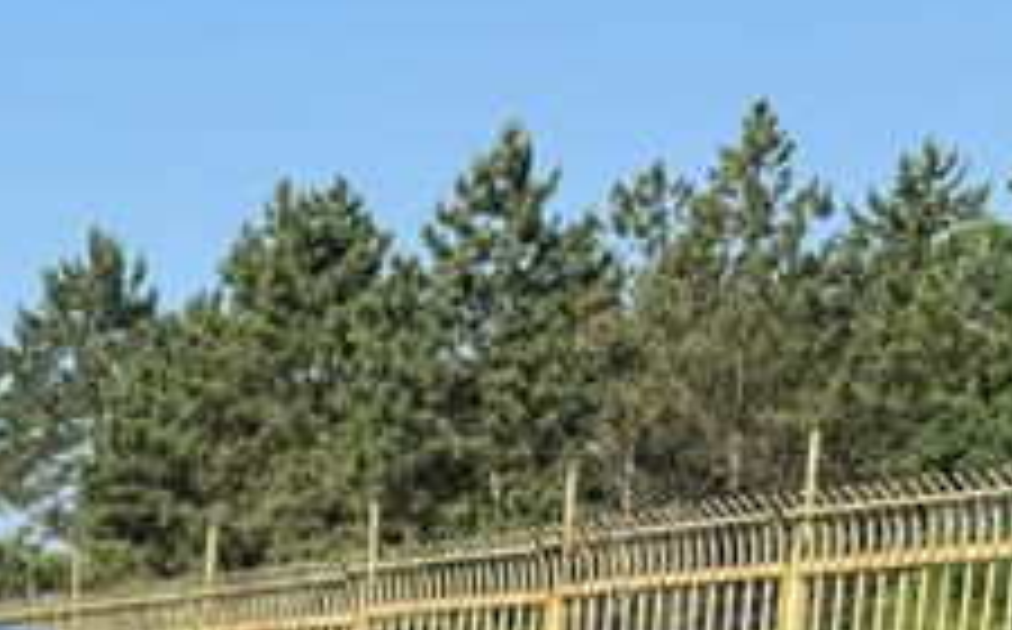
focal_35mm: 116
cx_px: -661
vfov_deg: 9.6
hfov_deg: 15.9
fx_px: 3195
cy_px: 1642
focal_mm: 6.76
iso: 80
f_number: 1.78
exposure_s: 1/2000
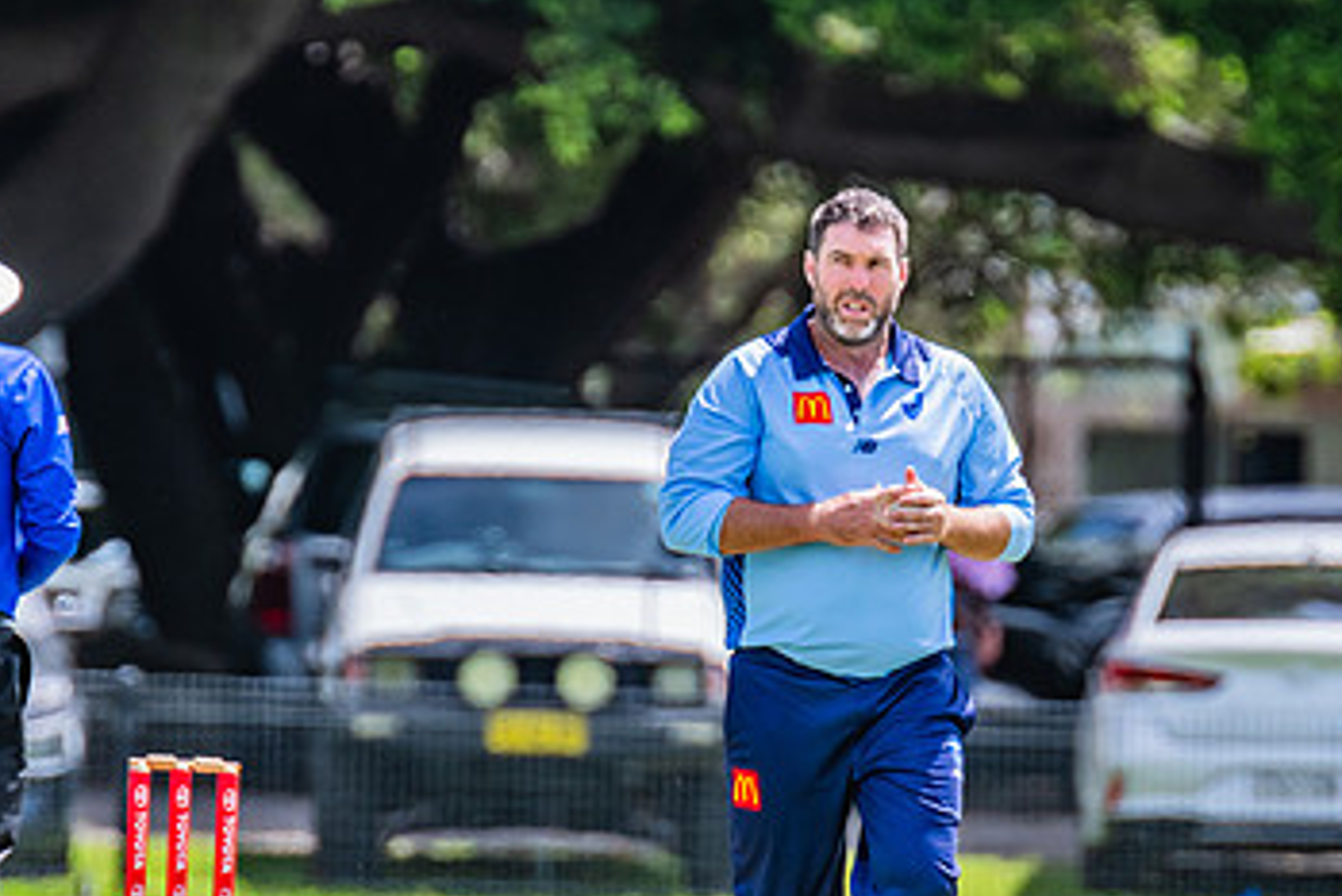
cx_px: 854
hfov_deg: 2.0
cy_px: 644
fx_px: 37739
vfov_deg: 1.4
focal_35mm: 1012
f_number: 9
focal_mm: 600
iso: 800
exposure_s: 1/1250
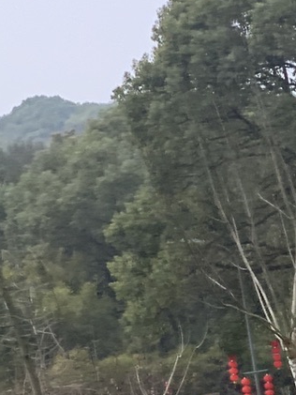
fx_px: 2815
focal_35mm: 247
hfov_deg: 5.9
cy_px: 790
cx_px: 549
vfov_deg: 7.7
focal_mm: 6
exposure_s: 1/118
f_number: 2.4
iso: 16
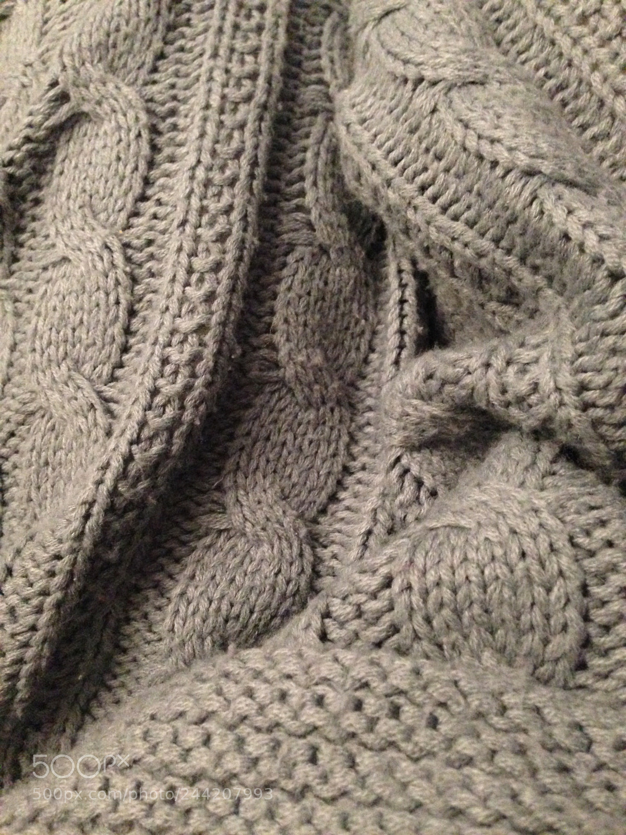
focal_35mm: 33
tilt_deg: -20.7
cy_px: 418
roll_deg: +22.7
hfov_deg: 42.9
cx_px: 313
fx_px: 796
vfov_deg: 55.4
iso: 800
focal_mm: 4.12
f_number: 2.4
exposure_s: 1/15
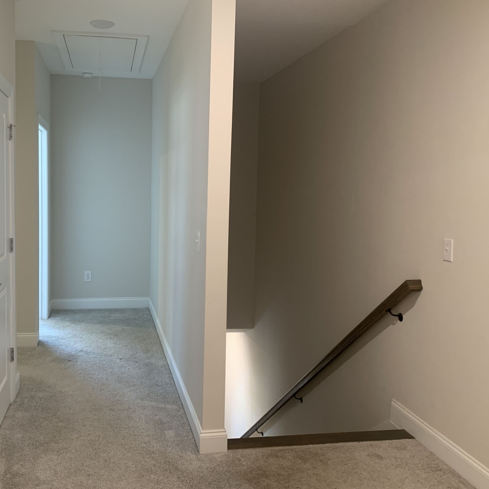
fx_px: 527
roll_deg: -1.6
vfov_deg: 49.7
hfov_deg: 49.3
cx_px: 188
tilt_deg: -2.8
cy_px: 235
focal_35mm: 33
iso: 200
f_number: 1.8
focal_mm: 4.25
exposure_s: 1/60
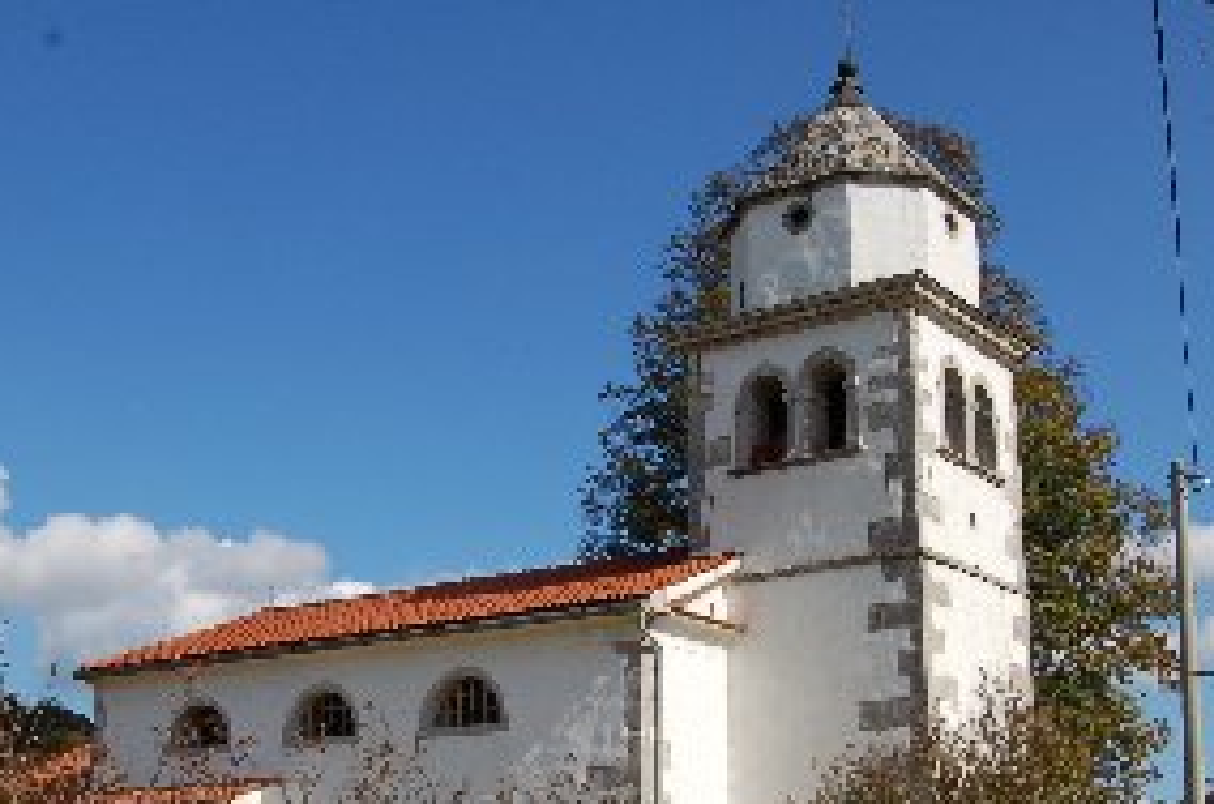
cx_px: 596
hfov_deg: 38.3
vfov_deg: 25.7
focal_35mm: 52
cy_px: 532
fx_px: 1750
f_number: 10
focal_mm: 22
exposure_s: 1/400
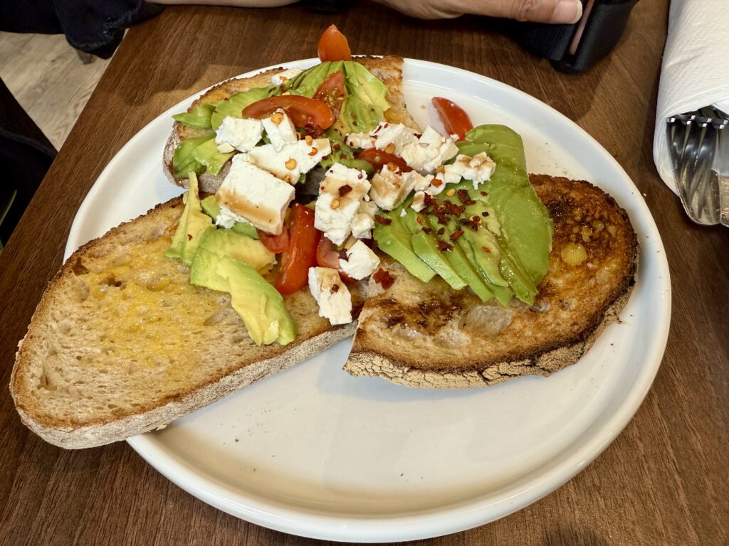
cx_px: 364
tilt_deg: -54.3
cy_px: 273
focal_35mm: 24
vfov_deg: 56.8
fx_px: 505
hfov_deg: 71.6
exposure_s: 1/99
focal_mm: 2.22
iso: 125
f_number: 2.2
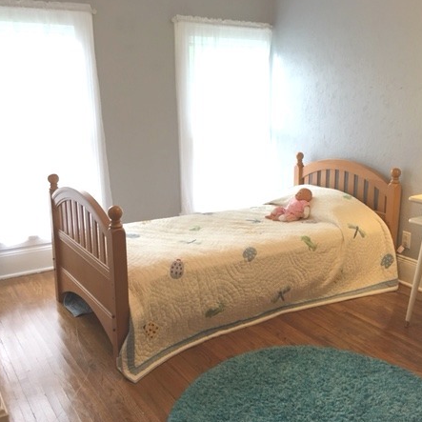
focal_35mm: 37
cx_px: 250
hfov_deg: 44.7
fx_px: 510
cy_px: 220
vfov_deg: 44.9
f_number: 2.2
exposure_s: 1/30
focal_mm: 4.15
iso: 125
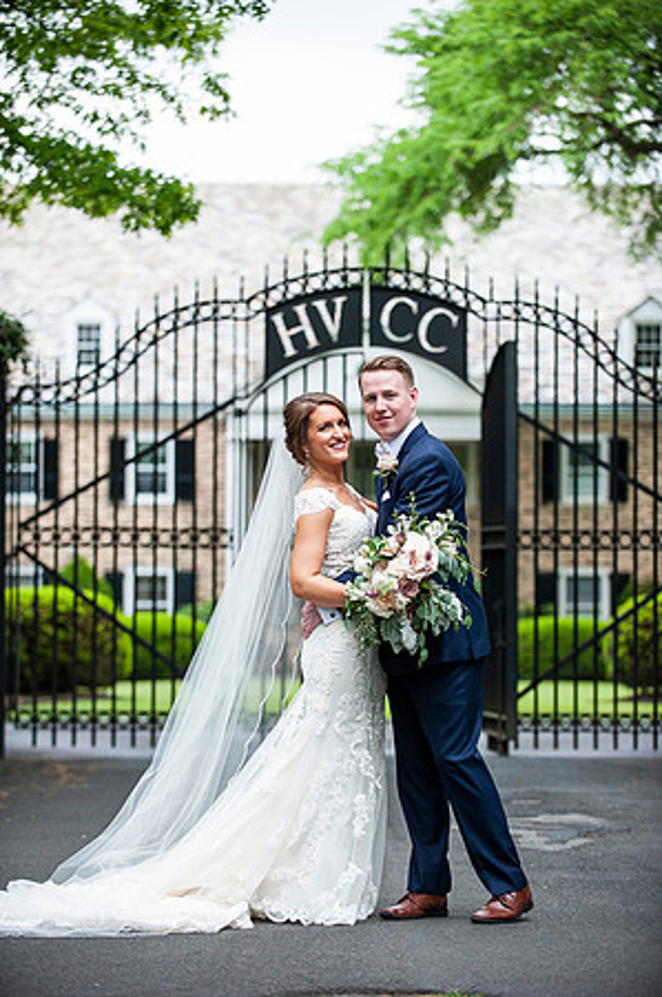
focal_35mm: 102
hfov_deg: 13.4
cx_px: 331
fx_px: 2820
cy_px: 498
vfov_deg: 20.0
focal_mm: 102
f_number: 3.2
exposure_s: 1/640
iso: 800
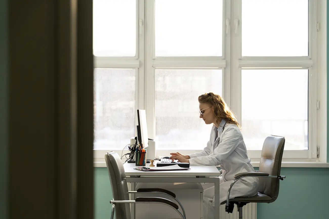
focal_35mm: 75
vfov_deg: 18.2
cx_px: 164
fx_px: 685
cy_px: 110
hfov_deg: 27.0
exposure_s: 1/320
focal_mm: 75
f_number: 5
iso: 800
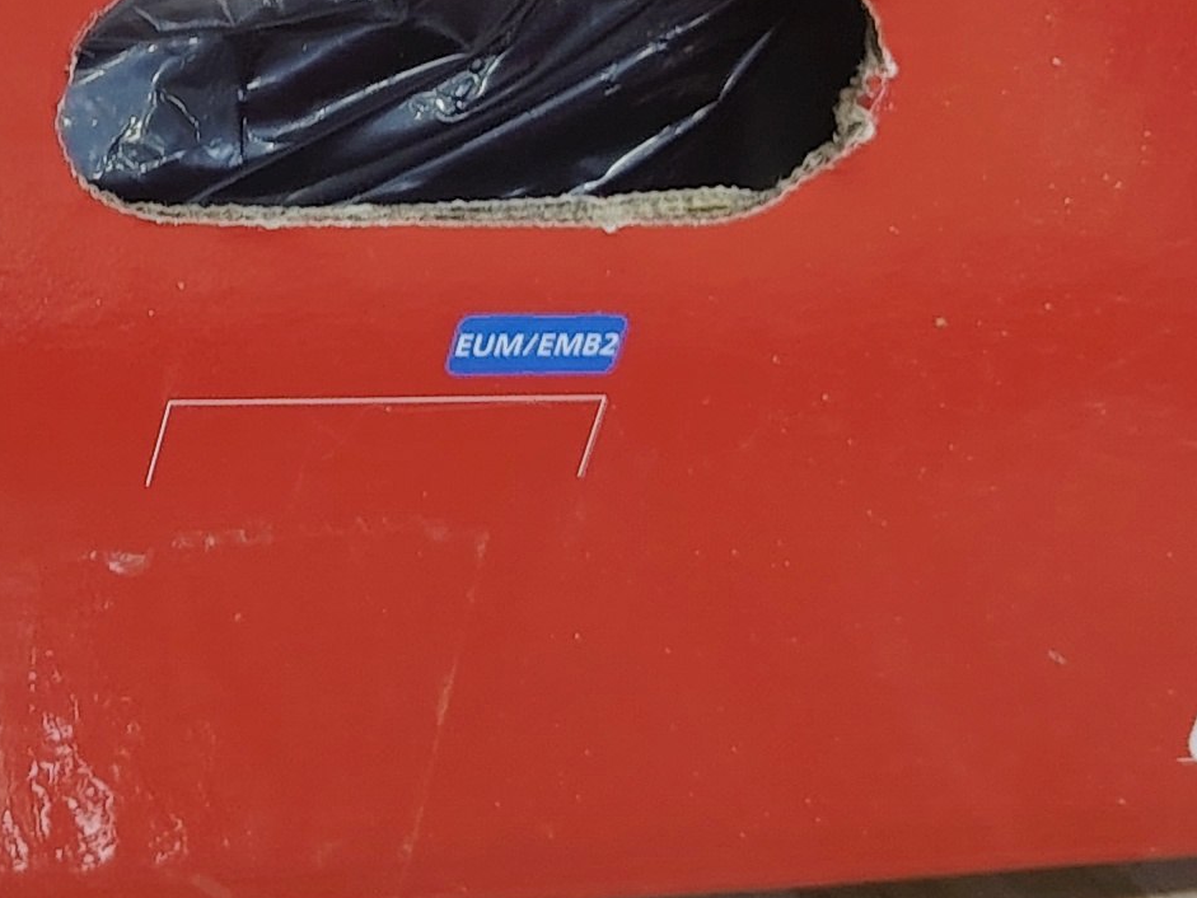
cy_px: -481
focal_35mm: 102
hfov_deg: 18.5
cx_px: -146
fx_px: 3528
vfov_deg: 13.6
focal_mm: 5.25
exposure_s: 1/50
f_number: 1.75
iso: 243
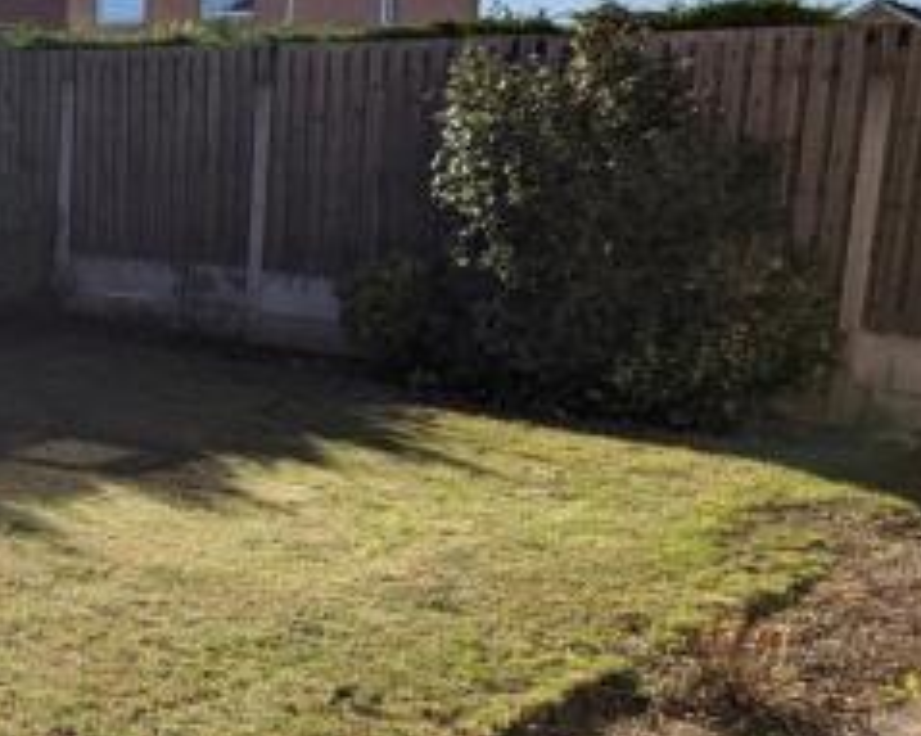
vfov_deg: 26.6
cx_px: -39
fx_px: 1553
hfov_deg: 30.3
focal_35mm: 57
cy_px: 460
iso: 45
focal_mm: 6.81
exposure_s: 1/3333
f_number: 1.85
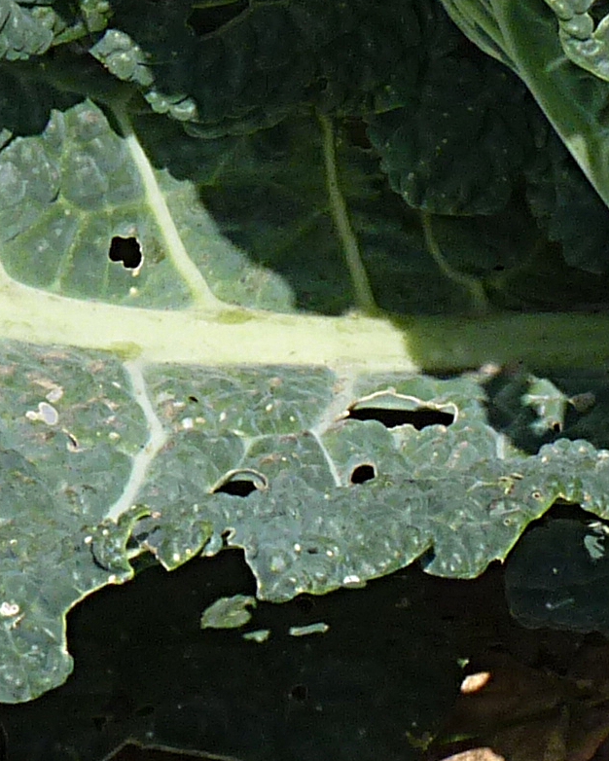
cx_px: 775
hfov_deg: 2.3
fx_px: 15067
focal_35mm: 669
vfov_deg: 2.9
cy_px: -425
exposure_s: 1/250
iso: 100
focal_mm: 23.7
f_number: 6.3
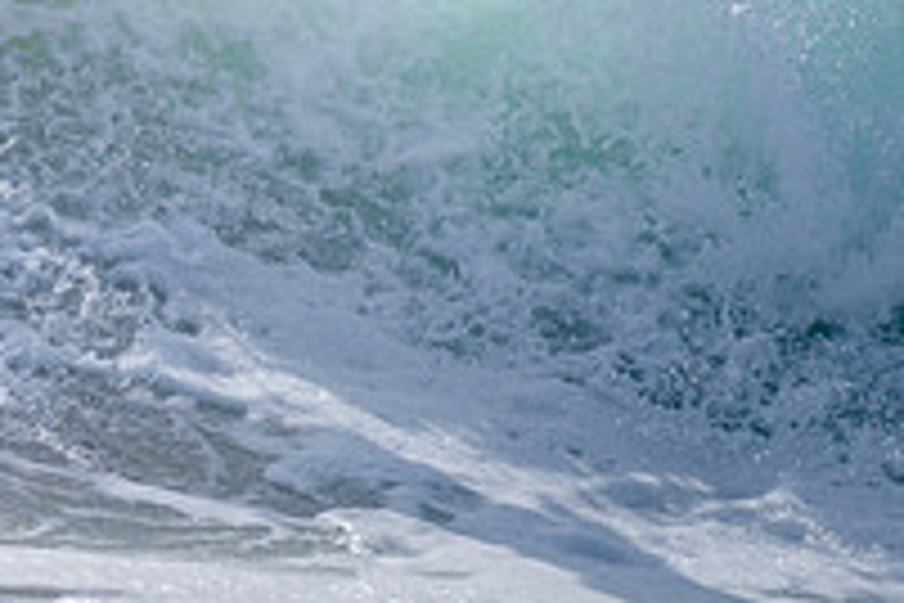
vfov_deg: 0.8
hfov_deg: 1.2
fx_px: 44368
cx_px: -398
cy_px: 46
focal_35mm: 1767
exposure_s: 1/2000
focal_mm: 500
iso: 80
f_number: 5.6
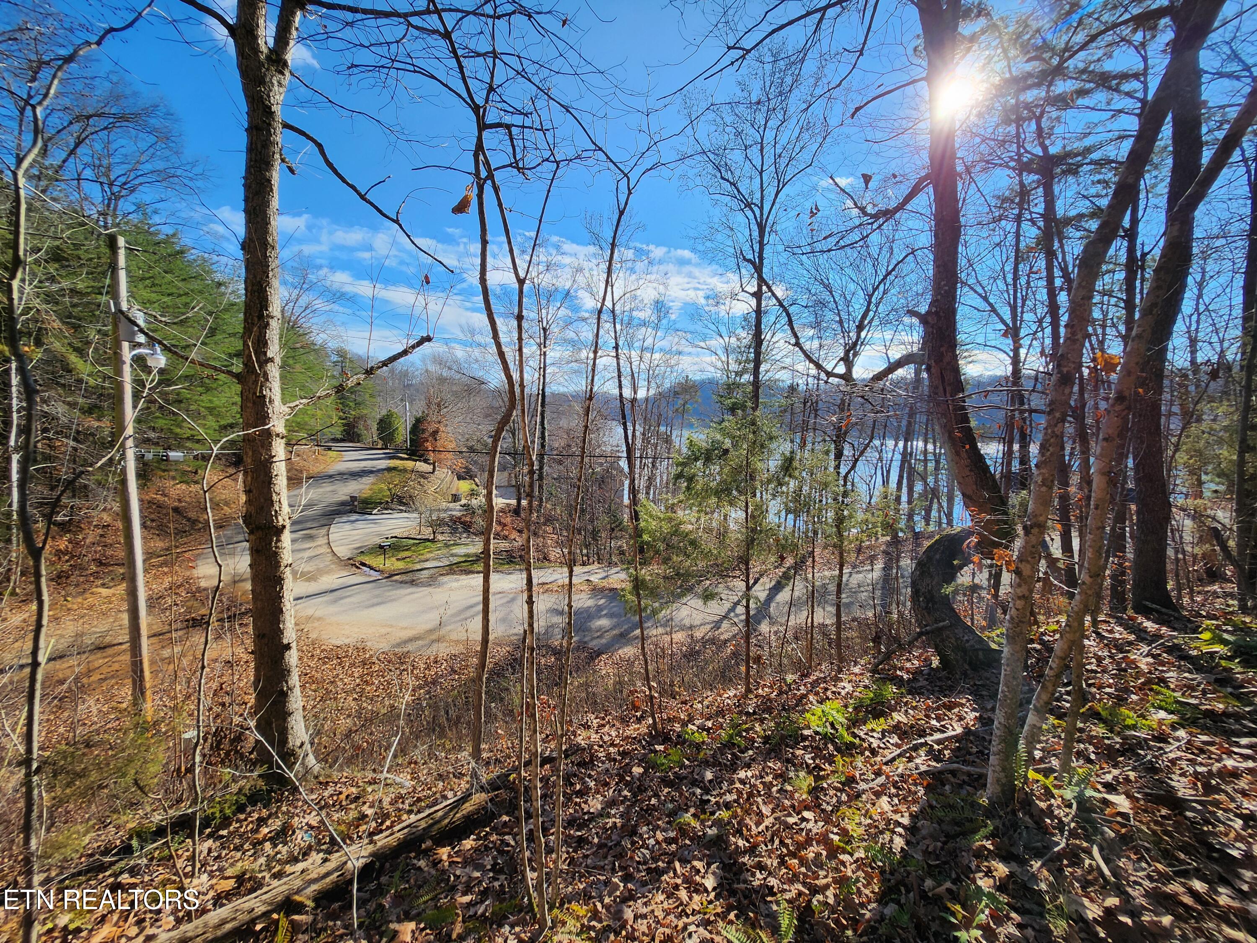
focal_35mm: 13
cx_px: 628
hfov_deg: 106.2
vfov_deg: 89.9
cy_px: 472
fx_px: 472
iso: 32
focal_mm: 1.74
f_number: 2.2
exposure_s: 1/861
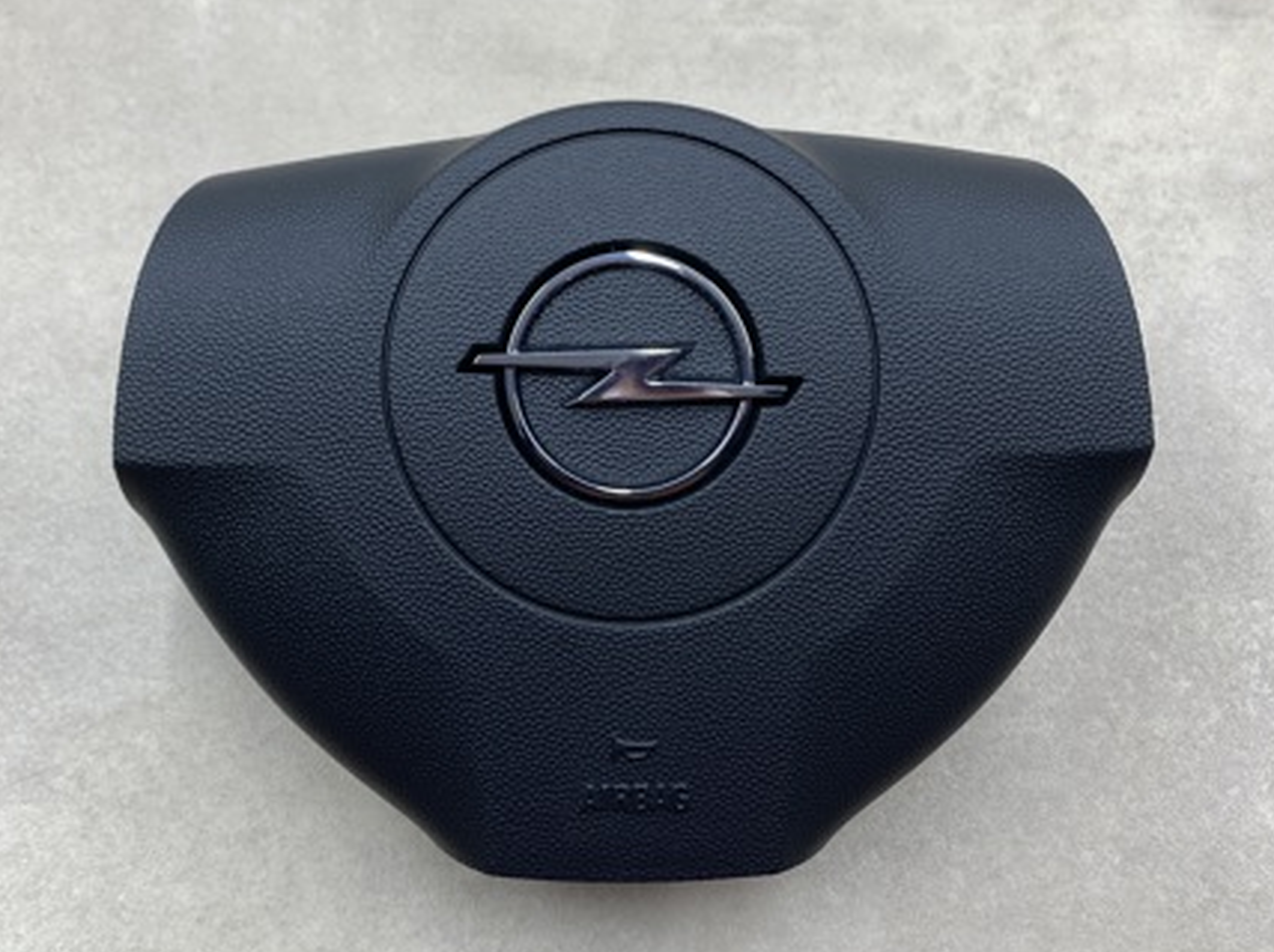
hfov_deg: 47.8
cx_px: 552
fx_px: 1433
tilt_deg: -70.5
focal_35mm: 39
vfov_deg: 36.7
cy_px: 467
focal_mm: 4.25
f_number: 1.8
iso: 32
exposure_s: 1/129
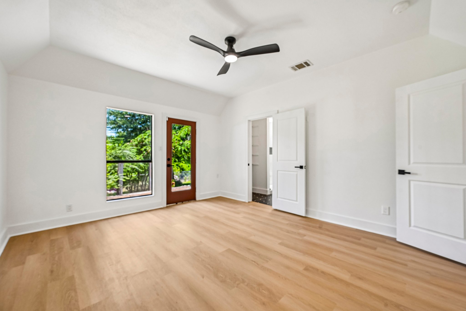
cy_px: 156
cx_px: 233
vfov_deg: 81.2
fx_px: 181
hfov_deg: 104.3
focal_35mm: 14
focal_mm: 14
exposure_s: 1/20
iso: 100
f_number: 8
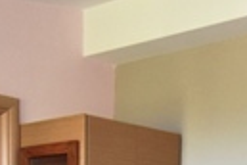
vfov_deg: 11.2
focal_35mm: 102
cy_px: 400
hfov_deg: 19.6
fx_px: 700
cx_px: 224
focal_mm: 11
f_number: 4
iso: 450
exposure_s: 1/60
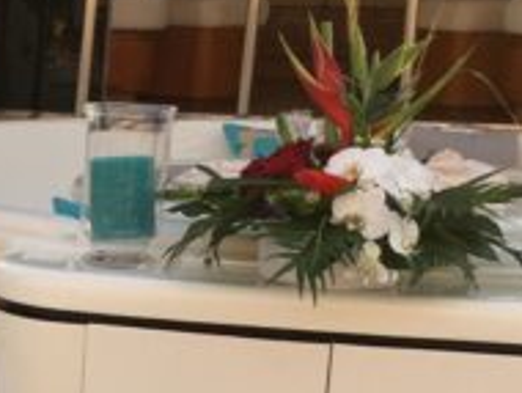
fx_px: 1767
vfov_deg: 12.6
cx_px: -346
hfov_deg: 15.1
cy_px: 377
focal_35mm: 117
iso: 25
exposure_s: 1/232
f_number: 2.2
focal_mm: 4.15
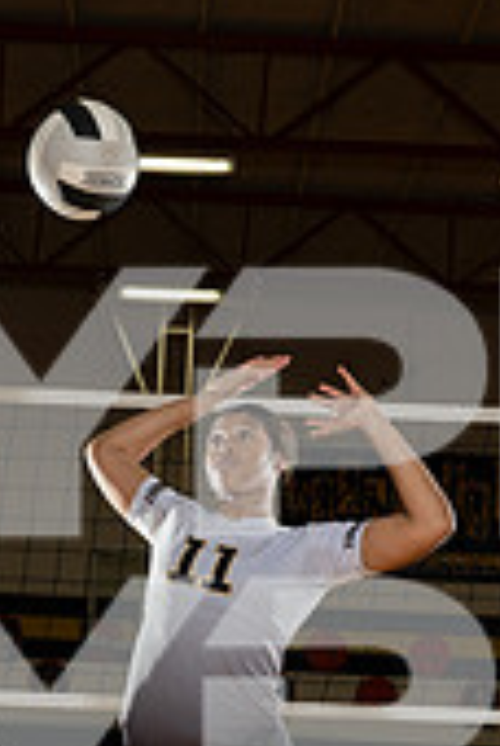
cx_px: 154
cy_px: 715
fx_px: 1535
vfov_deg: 26.1
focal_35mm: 74
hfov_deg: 18.4
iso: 250
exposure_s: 1/250
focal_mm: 28
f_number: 5.6
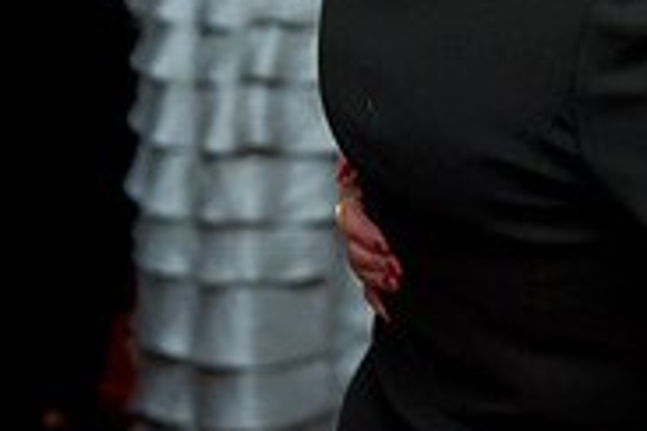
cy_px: -191
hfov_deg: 13.1
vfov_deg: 8.8
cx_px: 785
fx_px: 2732
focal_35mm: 152
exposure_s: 1/125
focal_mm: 48
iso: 1600
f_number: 3.2
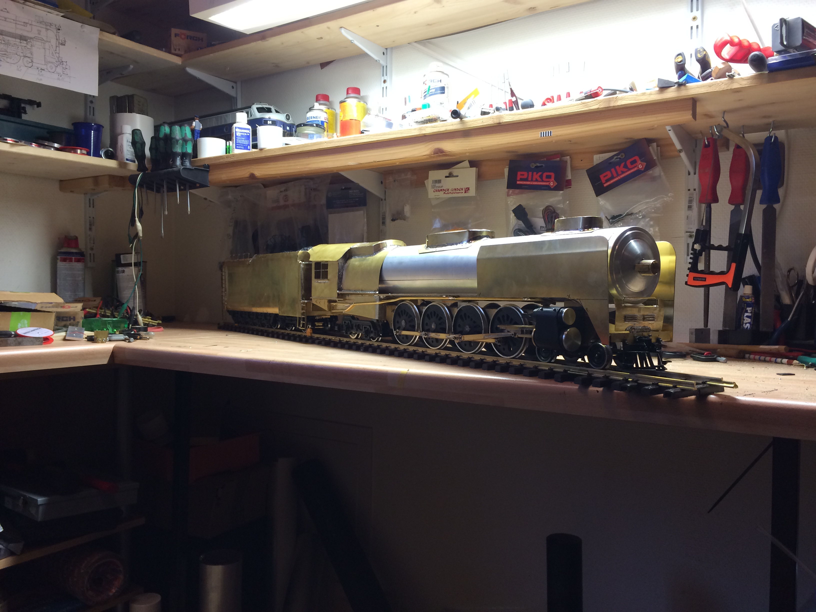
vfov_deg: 48.2
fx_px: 684
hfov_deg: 61.7
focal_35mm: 29
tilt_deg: -2.2
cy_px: 306
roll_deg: -0.3
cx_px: 408
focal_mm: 4.15
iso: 50
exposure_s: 1/33
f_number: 2.2
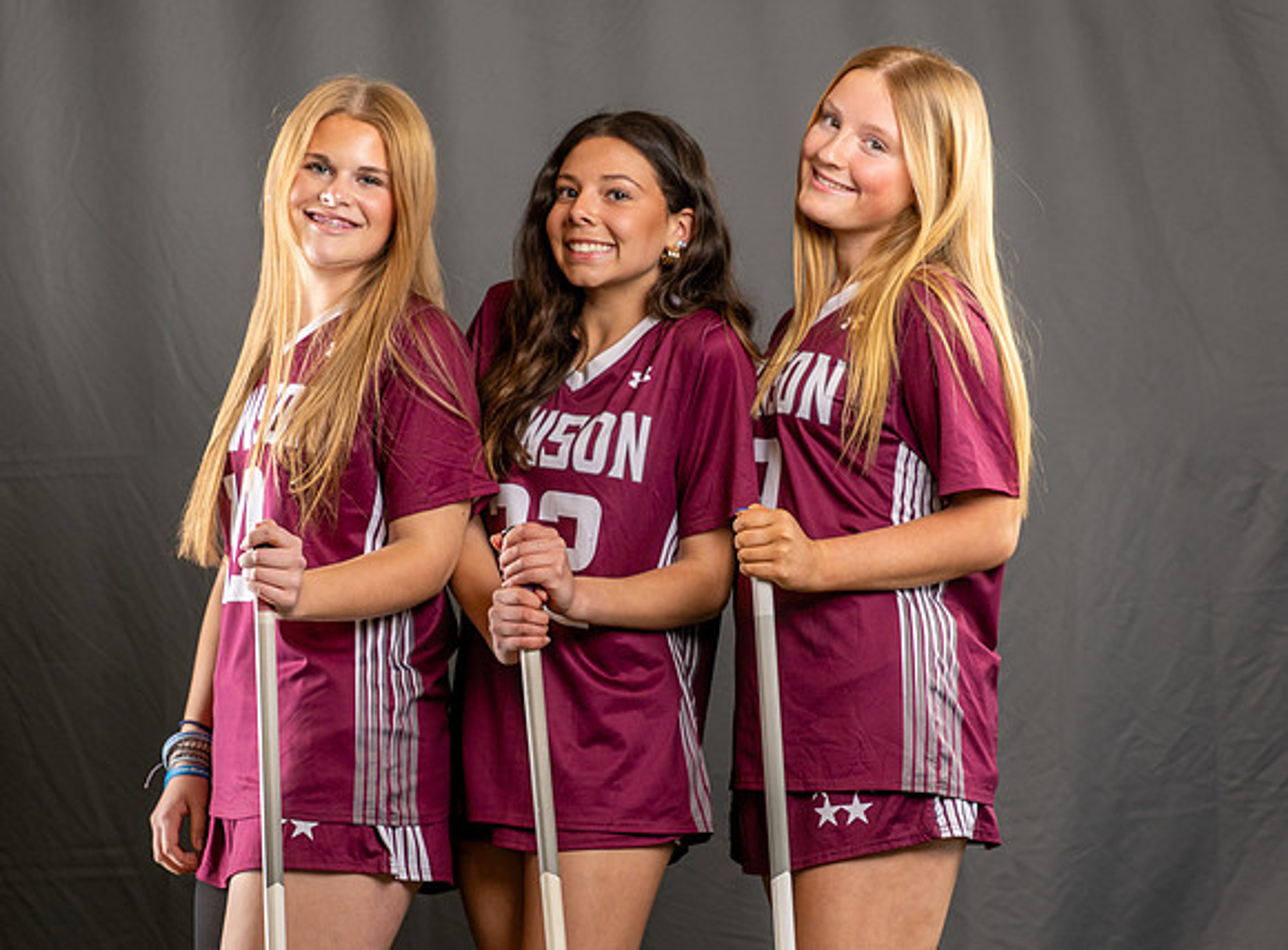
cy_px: 539
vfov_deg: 10.5
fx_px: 5152
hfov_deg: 14.2
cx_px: 706
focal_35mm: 139
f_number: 4.5
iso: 250
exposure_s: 1/200
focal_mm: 103
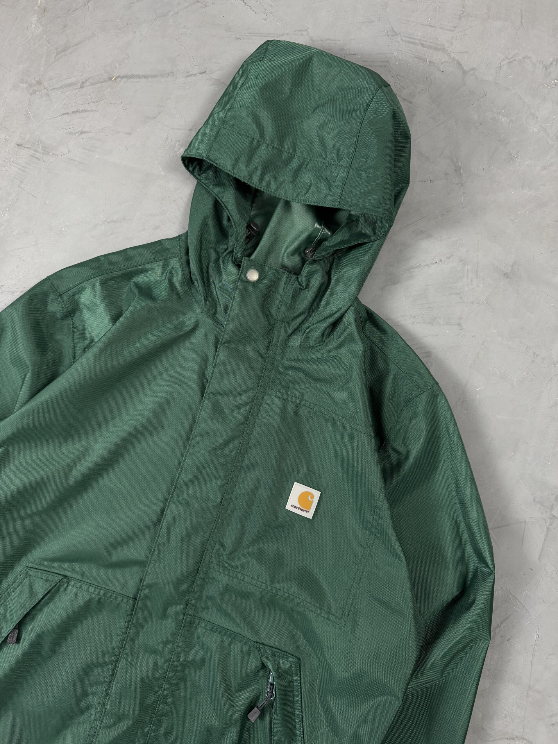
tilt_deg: -85.1
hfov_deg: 56.8
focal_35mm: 24
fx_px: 516
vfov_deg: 71.6
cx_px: 279
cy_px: 372
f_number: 1.78
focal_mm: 6.76
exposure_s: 1/60
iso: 160
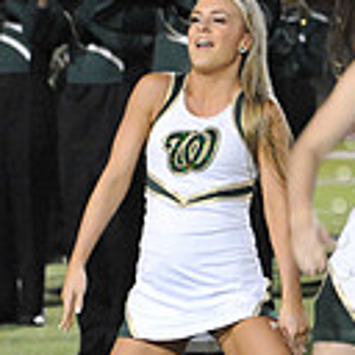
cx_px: 596
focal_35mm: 576
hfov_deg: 3.0
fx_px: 6683
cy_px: 222
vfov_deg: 3.0
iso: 6400
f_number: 6.3
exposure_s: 1/160
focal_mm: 150
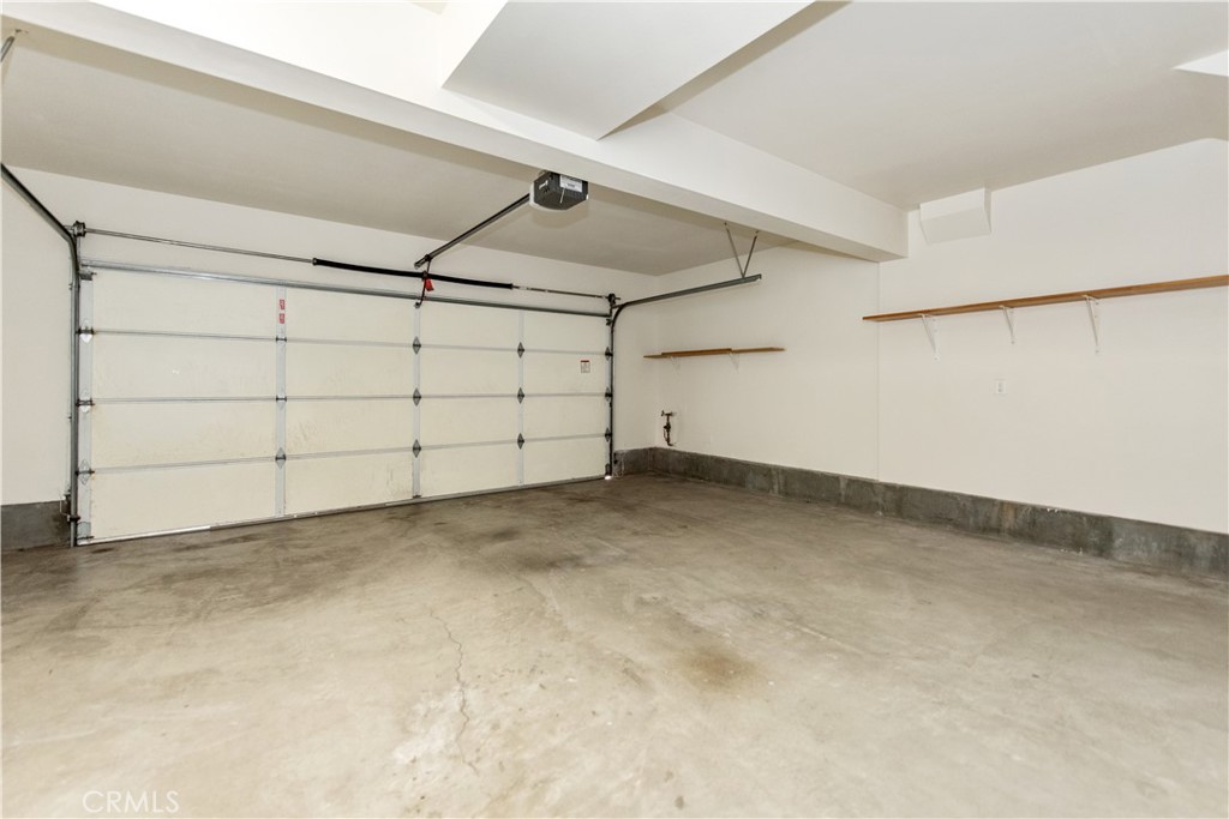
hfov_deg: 100.4
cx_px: 614
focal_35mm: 15
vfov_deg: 77.3
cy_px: 410
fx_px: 512
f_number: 2.8
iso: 1250
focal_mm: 15
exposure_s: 1/60
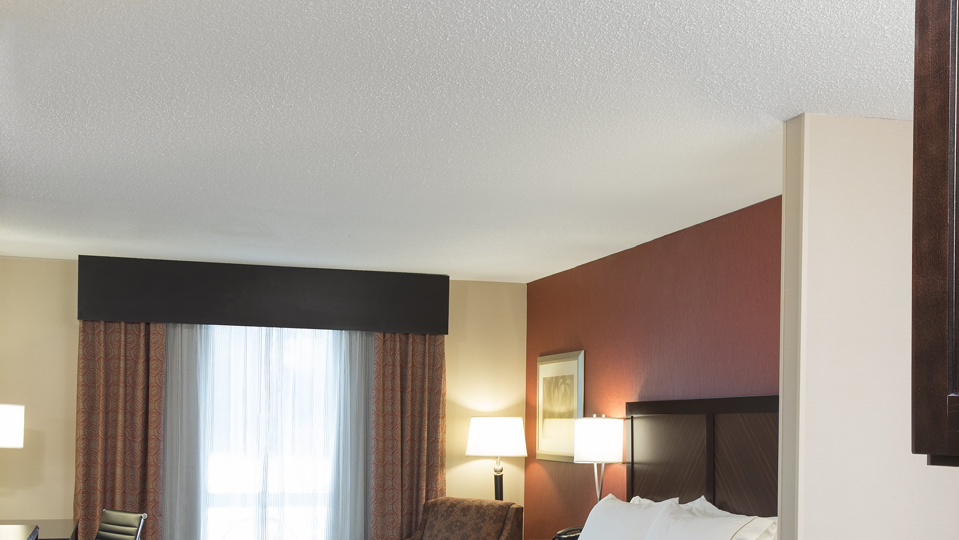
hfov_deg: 42.9
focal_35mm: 48
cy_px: 428
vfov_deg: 24.5
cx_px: 516
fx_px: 1221
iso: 100
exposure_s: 1/1.67
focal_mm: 24
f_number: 9
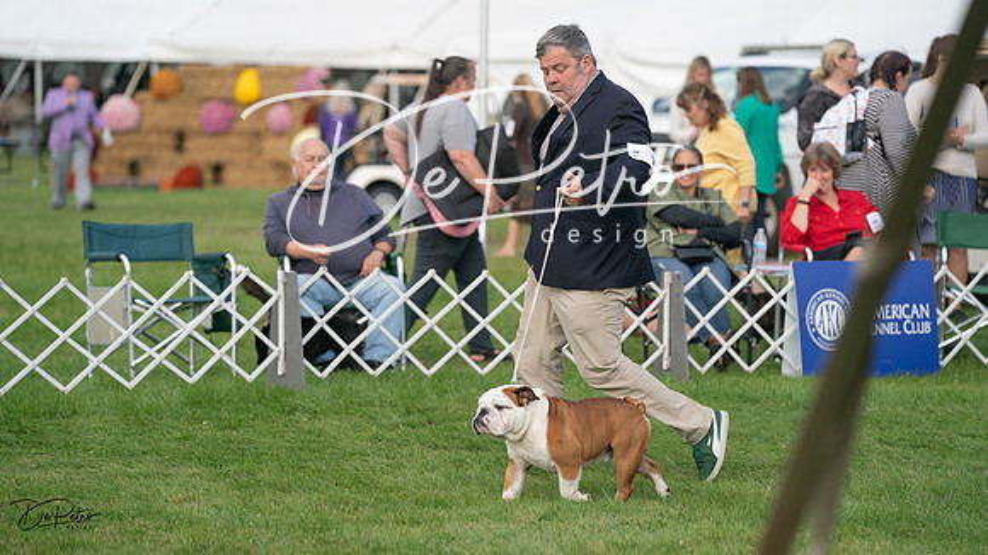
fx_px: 4417
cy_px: 278
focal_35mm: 169
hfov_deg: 12.8
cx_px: 494
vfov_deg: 7.2
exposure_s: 1/3200
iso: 500
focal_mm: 161
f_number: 3.5
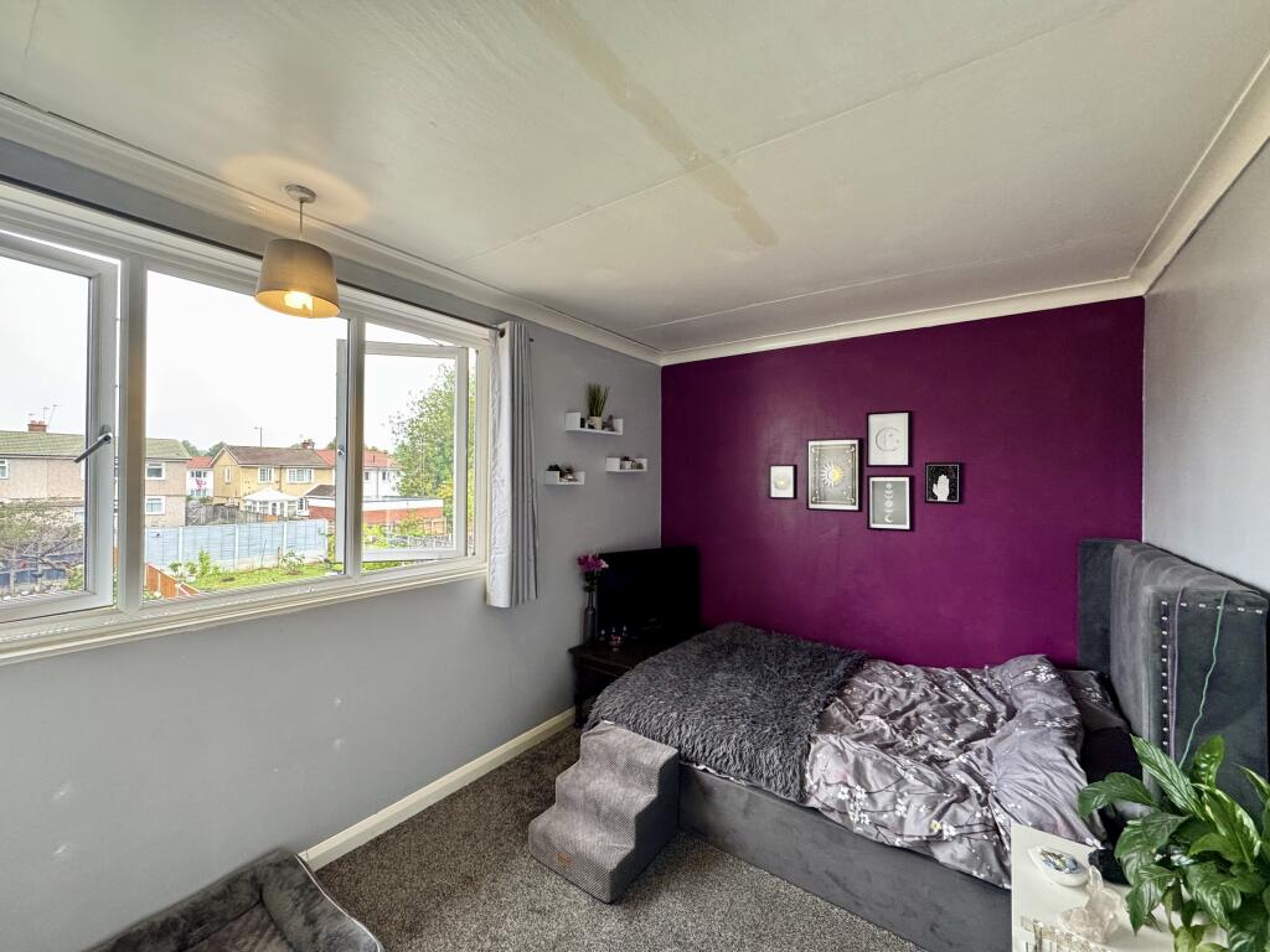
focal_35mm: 14
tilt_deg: +0.9
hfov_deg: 102.1
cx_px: 635
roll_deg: -1.8
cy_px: 476
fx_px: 514
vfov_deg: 85.7
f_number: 2.2
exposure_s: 1/99
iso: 200
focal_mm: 2.22
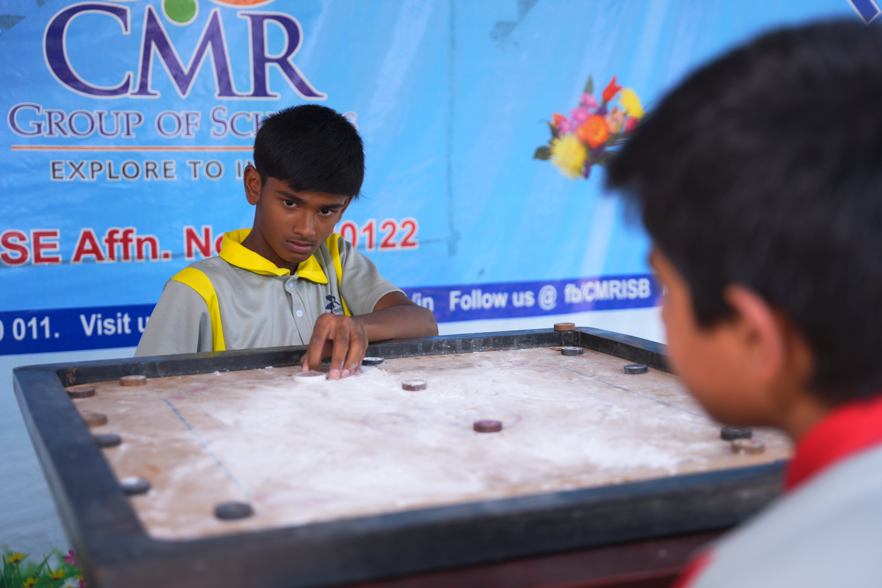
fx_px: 1242
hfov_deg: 39.1
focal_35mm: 51
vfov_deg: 26.6
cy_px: 294
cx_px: 441
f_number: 2.8
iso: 125
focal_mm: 50.7
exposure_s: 1/320
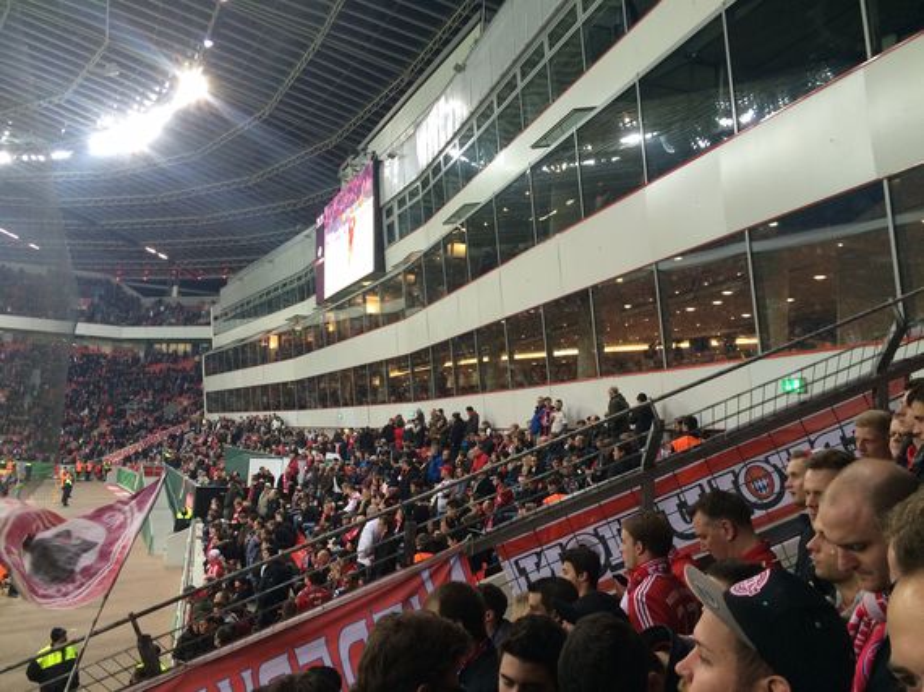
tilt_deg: +6.3
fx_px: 774
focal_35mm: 29
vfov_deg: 48.2
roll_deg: -2.0
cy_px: 346
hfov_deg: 61.7
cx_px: 462
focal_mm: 4.15
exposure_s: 1/30
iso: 50
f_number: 2.2
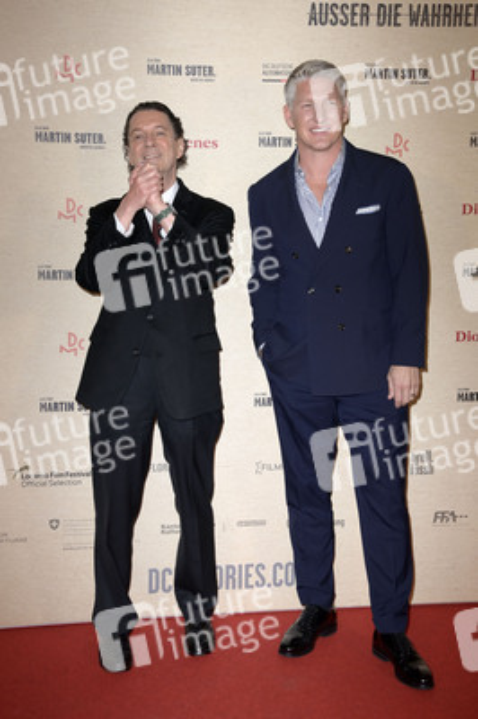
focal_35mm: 52
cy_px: 360
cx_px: 239
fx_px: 1037
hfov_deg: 25.9
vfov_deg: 38.2
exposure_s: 1/250
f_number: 5.6
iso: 400
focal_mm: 52
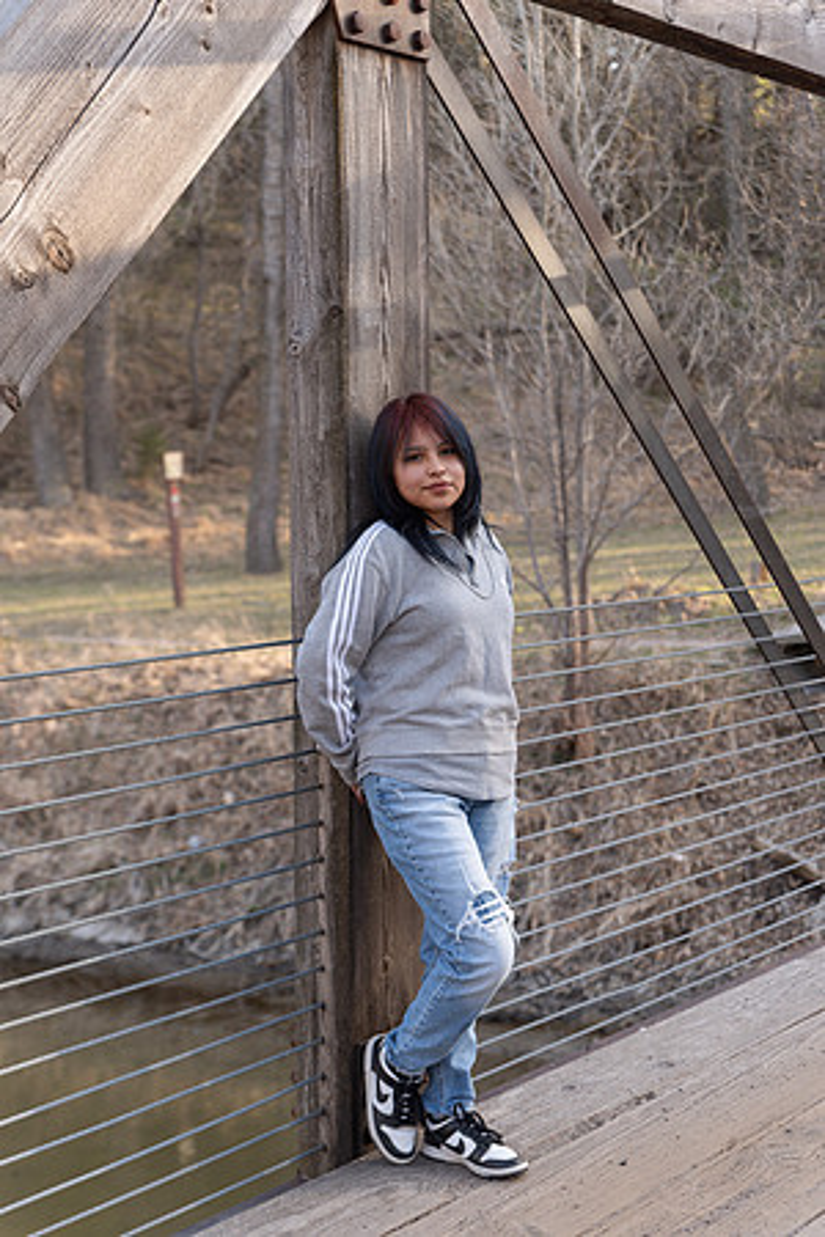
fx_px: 1994
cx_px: 412
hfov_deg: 23.4
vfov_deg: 34.5
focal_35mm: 58
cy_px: 618
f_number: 3.2
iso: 90
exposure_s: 1/100
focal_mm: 58
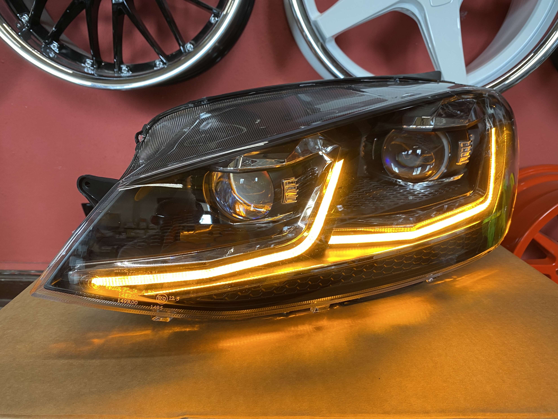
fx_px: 419
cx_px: 279
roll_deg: -2.2
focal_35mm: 26
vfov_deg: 53.1
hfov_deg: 67.3
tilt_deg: -15.9
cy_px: 210
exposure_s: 1/50
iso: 80
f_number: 1.8
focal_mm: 4.25
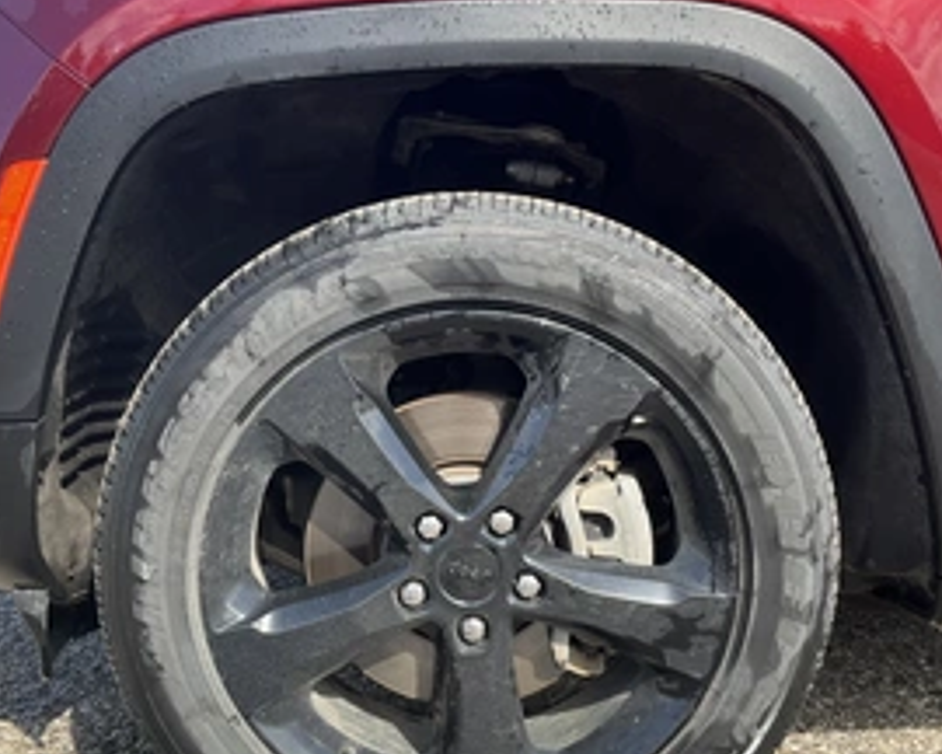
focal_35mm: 42
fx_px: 1171
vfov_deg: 35.6
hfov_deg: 43.8
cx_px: 461
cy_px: 440
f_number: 1.8
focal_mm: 3
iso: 25
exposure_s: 1/260
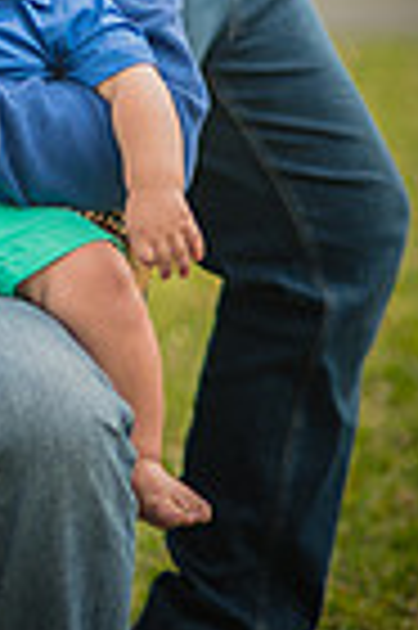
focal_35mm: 273
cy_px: -252
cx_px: -222
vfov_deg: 7.4
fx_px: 4766
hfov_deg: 5.0
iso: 160
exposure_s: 1/250
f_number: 2
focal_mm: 85
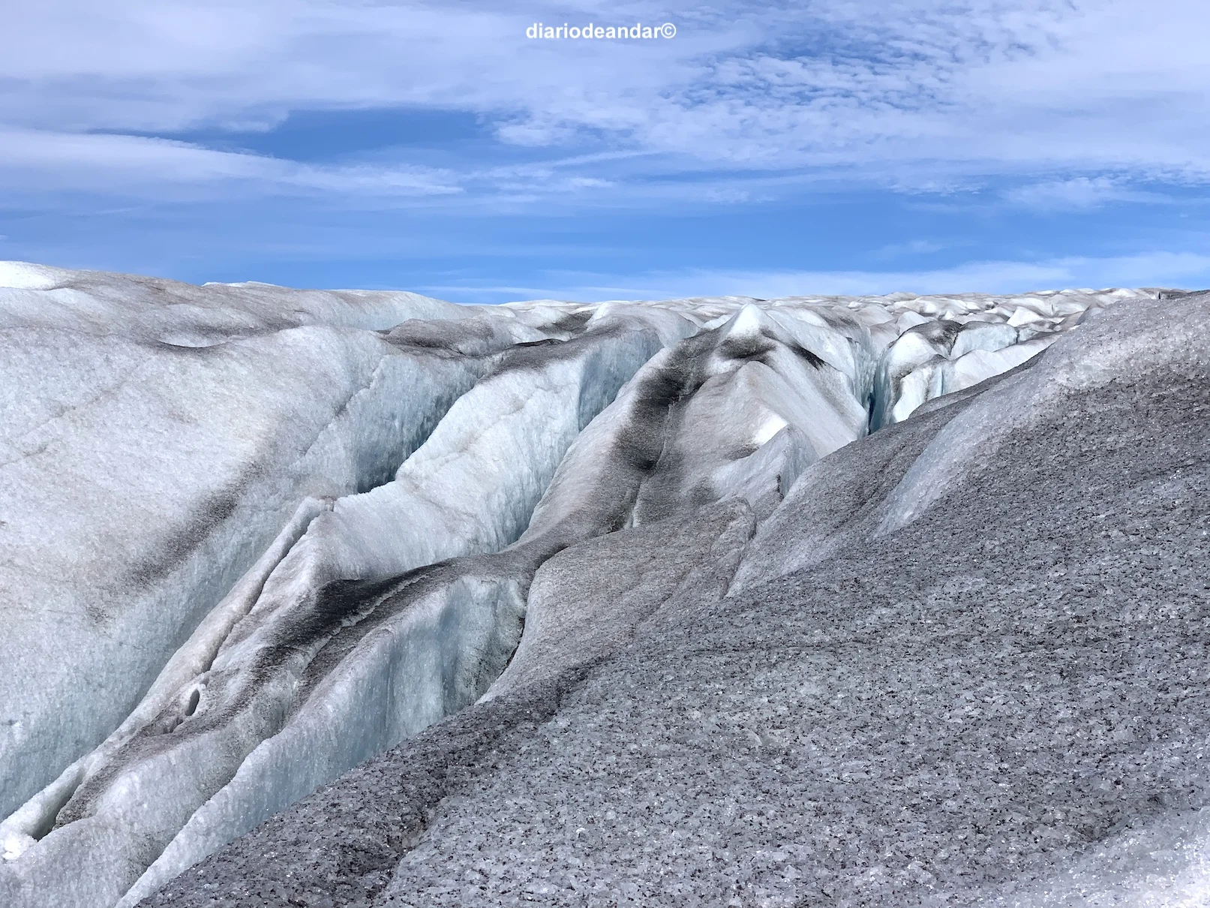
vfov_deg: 28.0
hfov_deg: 36.8
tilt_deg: +1.3
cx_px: 605
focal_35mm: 52
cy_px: 454
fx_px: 1818
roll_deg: -2.4
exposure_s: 1/3425
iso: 16
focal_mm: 6
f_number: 2.4
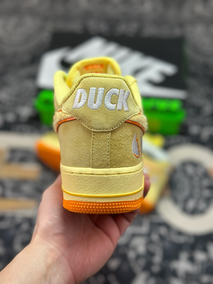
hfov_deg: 30.3
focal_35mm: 48
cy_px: 142
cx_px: 106
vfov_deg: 39.7
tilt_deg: -58.3
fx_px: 394
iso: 80
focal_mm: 6.86
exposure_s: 1/927
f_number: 1.78
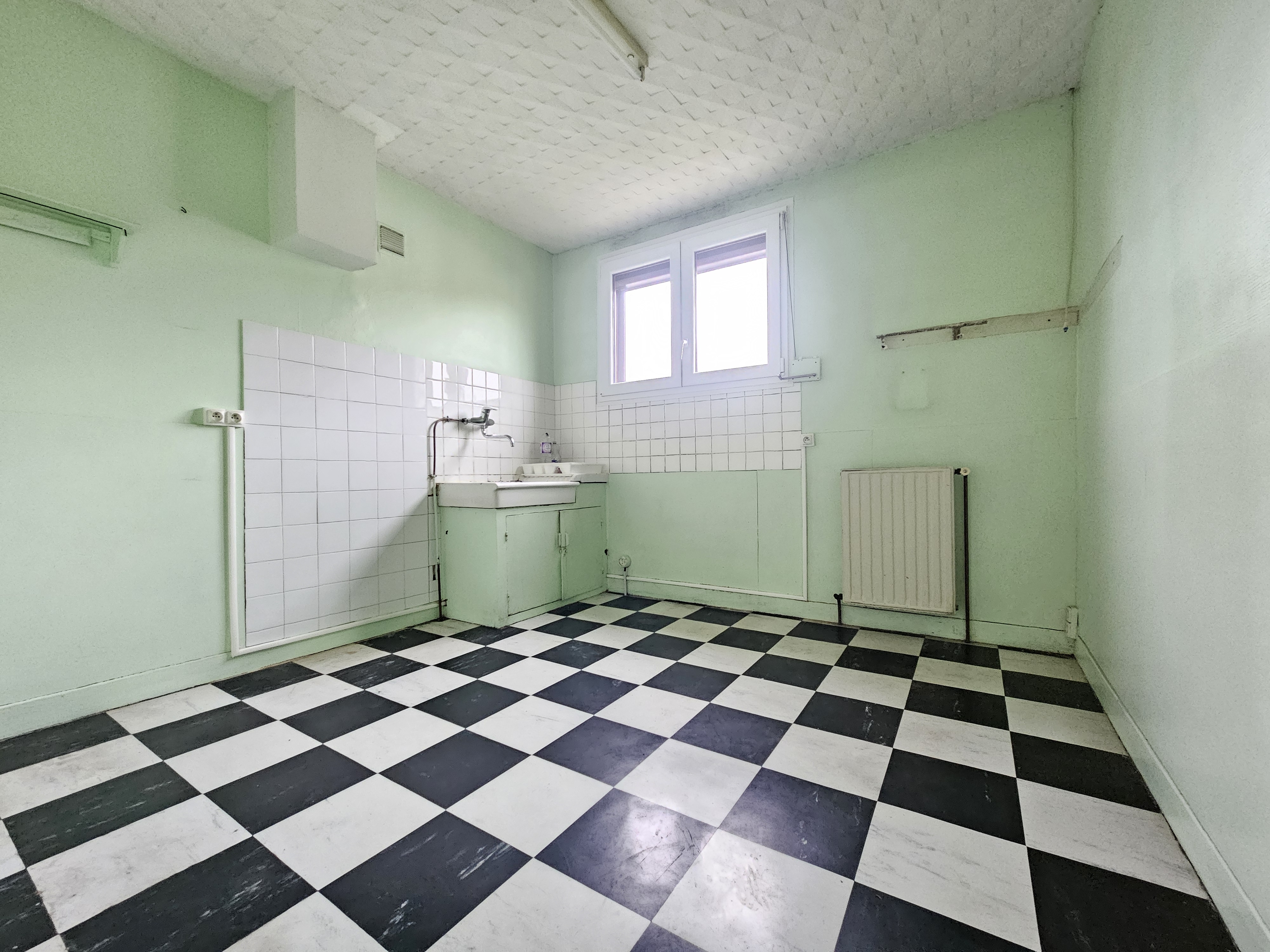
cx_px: 635
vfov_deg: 89.9
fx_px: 477
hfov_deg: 106.2
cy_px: 476
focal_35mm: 13
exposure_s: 1/25.1
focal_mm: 2.2
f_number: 2.2
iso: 1250
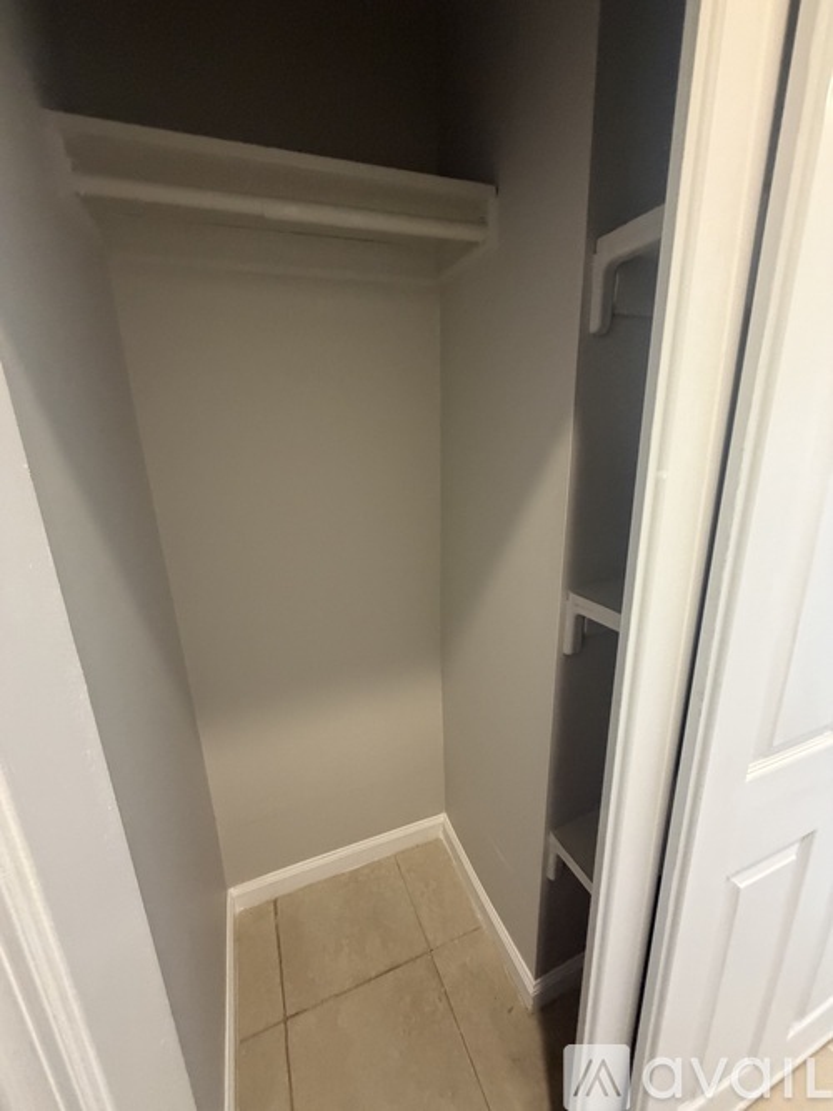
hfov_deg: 85.7
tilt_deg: -16.0
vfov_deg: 102.1
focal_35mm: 14
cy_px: 556
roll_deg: +2.2
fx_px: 449
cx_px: 416
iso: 500
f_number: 2.2
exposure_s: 1/60
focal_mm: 2.22
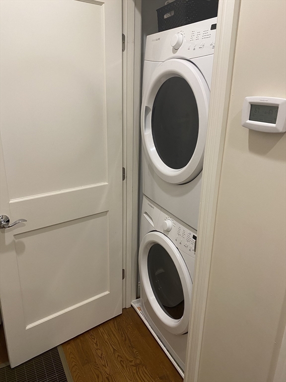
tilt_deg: -18.2
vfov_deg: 67.3
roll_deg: -0.9
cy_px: 191
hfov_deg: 53.1
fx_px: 286
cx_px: 143
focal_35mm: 26
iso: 100
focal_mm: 4.25
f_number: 1.8
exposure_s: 1/60
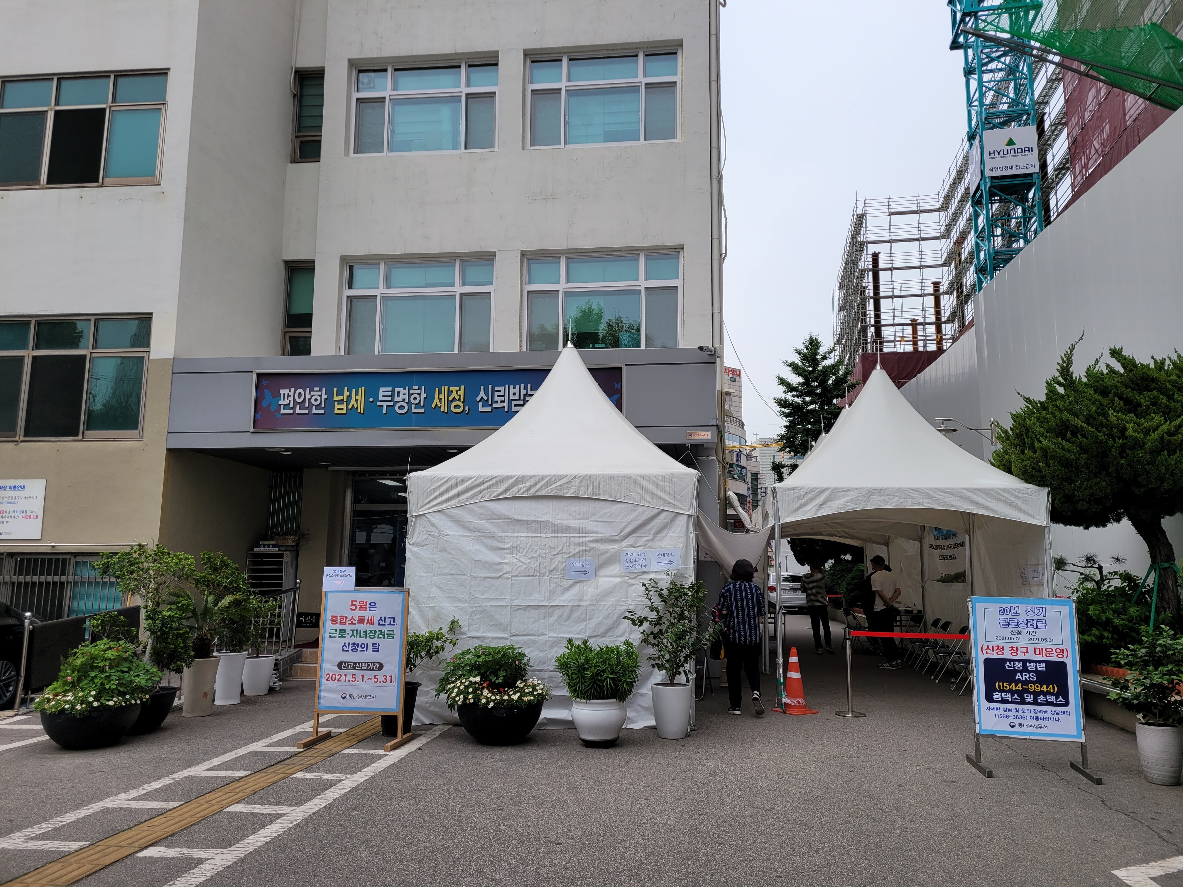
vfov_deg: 53.1
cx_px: 592
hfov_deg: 67.3
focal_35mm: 26
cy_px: 444
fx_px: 889
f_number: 1.8
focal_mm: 5.4
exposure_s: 1/1676
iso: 40
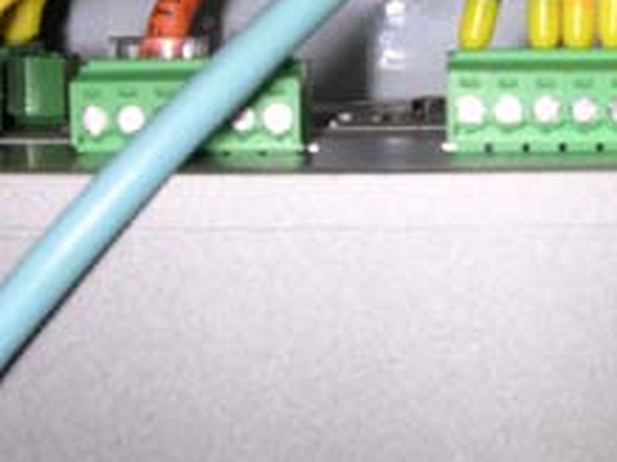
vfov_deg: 19.7
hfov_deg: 26.5
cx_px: 428
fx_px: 1300
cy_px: 23
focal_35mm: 73
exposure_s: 1/60
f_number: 4.5
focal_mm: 5.6
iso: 100
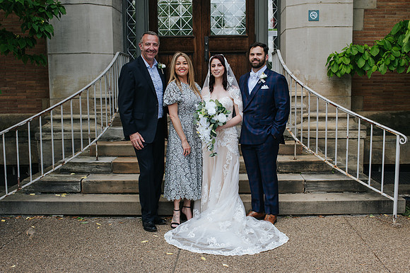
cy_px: 153
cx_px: 207
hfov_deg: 48.1
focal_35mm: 40
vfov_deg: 33.0
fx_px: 460
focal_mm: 35
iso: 180
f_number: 3.5
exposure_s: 1/400
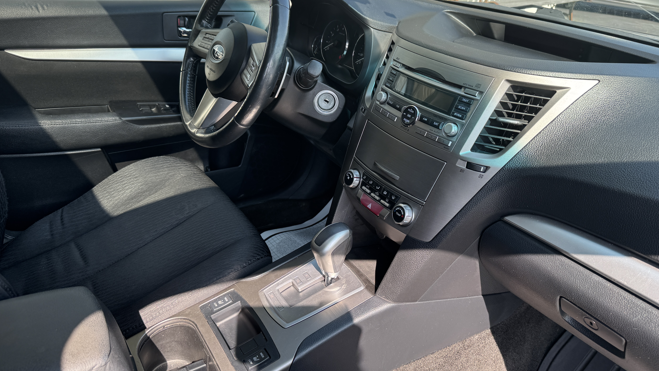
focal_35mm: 27
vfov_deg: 42.8
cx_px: 339
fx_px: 472
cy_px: 160
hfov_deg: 69.8
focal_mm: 6.76
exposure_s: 1/414
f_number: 1.78
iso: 80
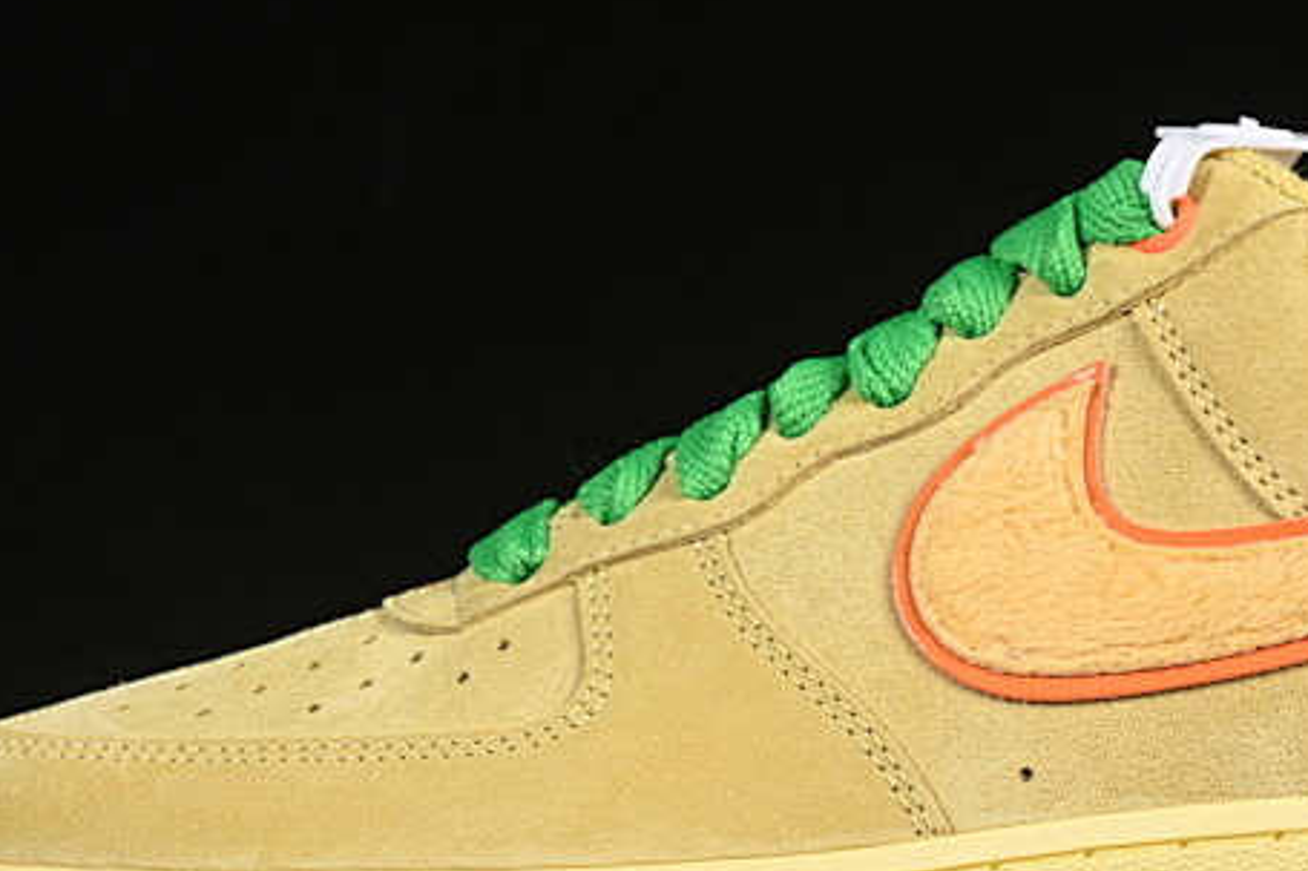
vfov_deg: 7.7
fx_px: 6465
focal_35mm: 178
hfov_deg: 11.5
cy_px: 460
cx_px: 992
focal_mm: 50
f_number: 8
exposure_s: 1/80
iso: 160
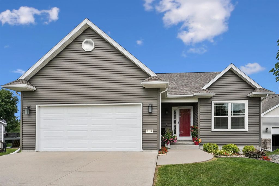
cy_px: 93
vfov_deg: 55.2
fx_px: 178
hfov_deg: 76.1
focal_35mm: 23
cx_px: 140
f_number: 9
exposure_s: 1/640
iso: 400
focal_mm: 23
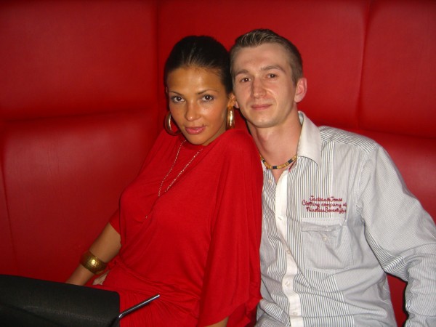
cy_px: 164
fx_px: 479
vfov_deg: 37.7
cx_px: 218
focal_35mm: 38
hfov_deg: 49.0
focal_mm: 7.9
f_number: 2.8
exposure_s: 1/60
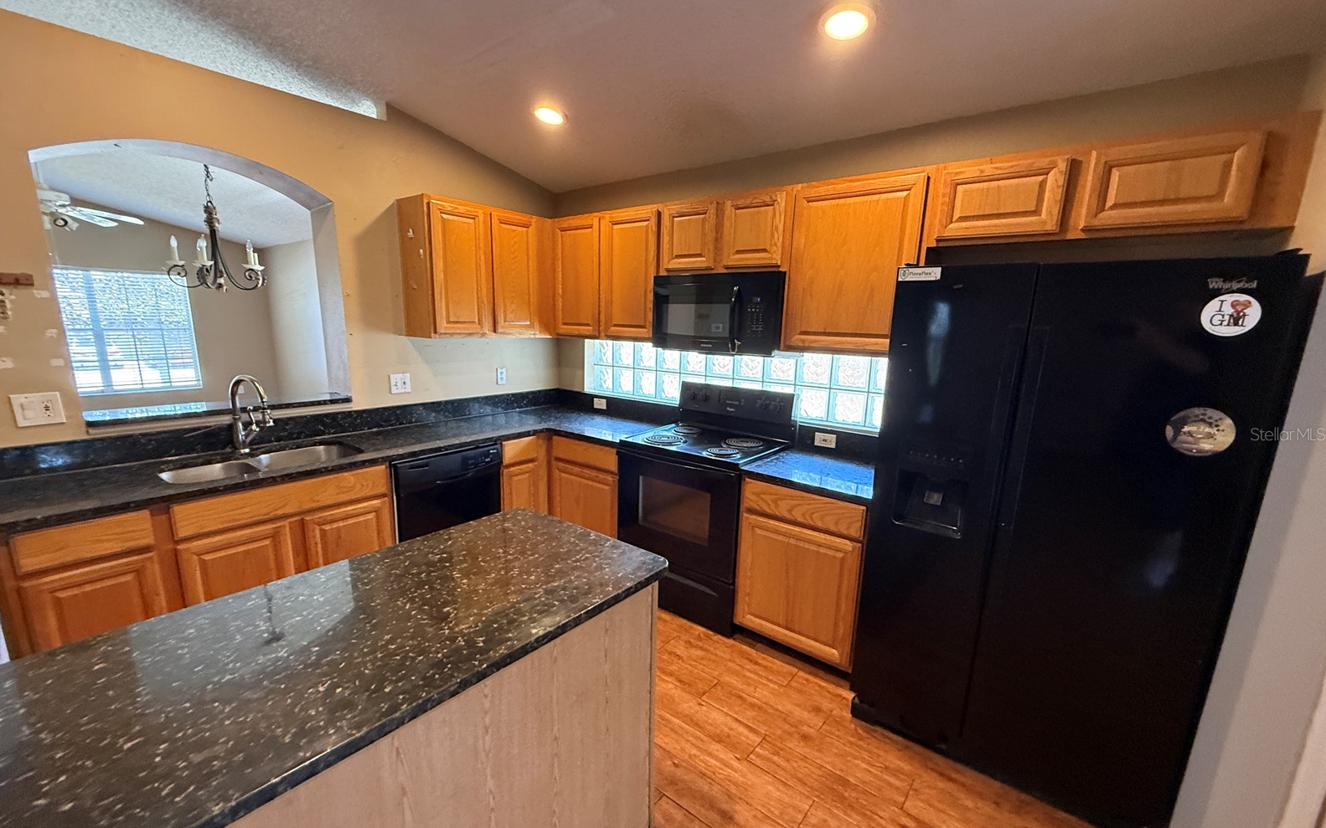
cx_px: 659
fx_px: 542
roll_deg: -1.2
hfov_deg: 101.5
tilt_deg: -13.1
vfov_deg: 74.7
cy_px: 434
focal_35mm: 15
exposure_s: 1/60
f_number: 2.2
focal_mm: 2.22
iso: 500
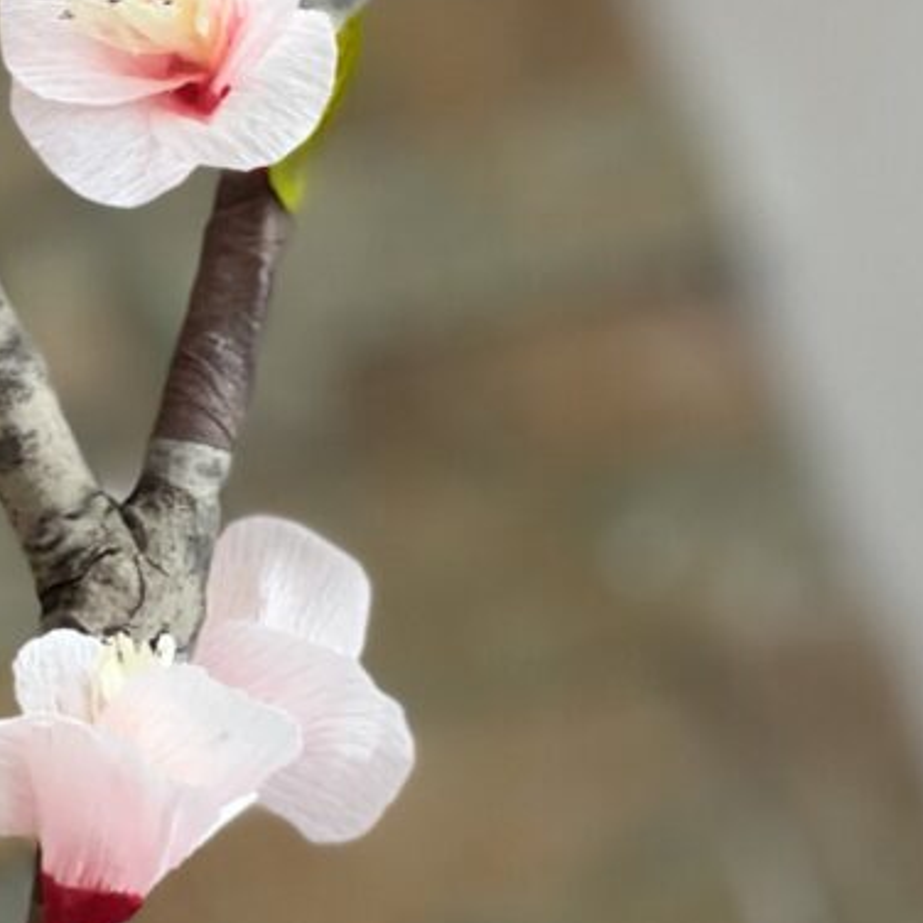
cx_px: 71
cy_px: -101
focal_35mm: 154
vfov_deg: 11.2
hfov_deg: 11.3
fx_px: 4646
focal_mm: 7.5
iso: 400
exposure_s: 1/40
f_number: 2.2
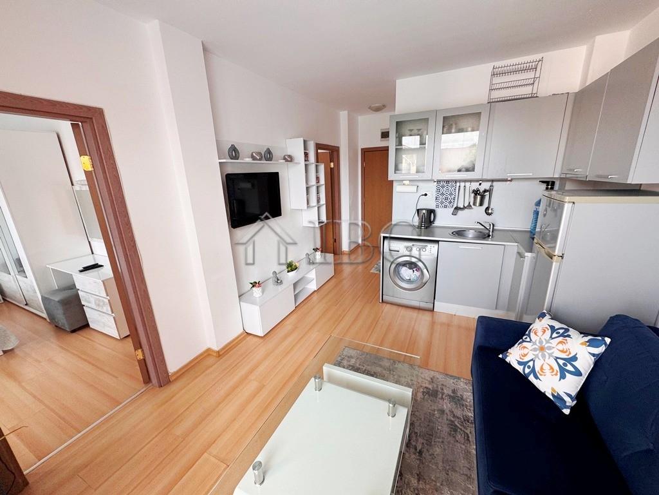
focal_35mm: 14
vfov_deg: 85.7
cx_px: 330
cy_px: 248
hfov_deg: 102.1
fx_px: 267
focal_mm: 2.22
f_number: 2.2
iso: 125
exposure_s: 1/99
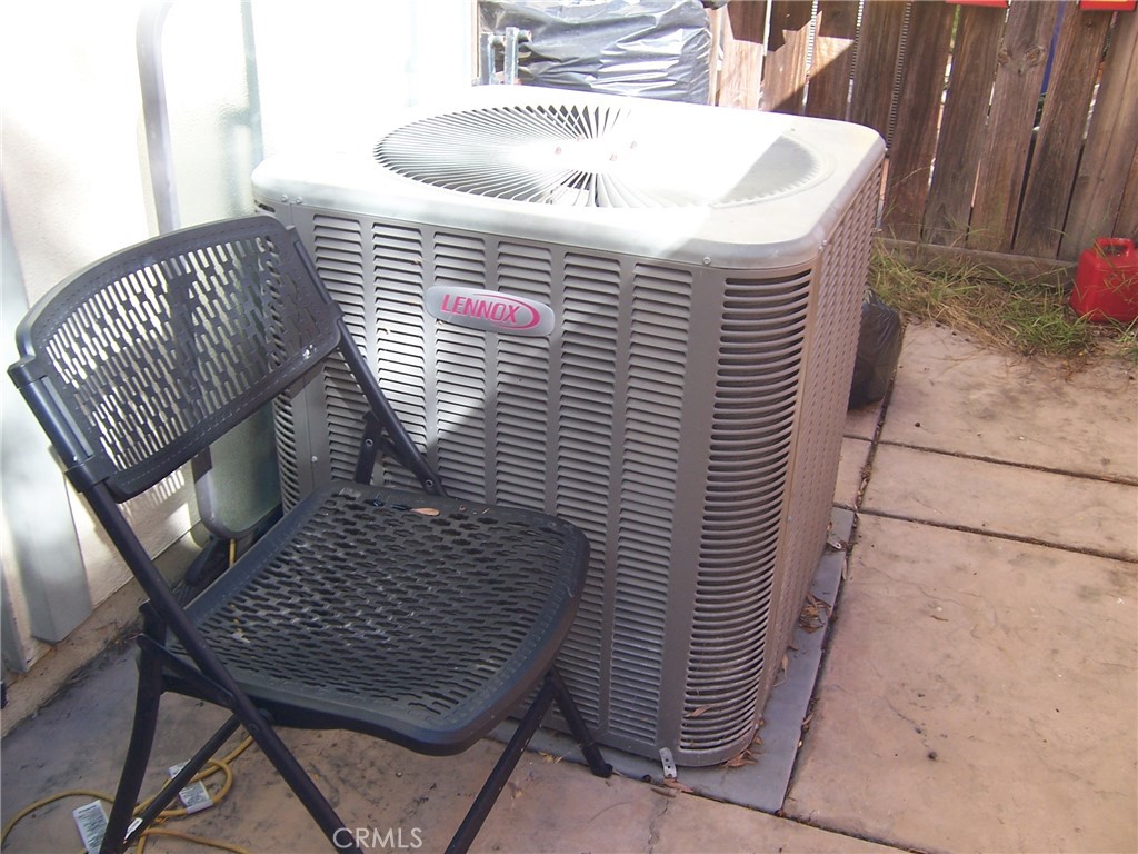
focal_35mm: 33
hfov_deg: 55.4
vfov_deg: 42.9
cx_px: 569
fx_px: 1085
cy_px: 427
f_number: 3.4
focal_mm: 5.5
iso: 80
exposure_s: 1/125
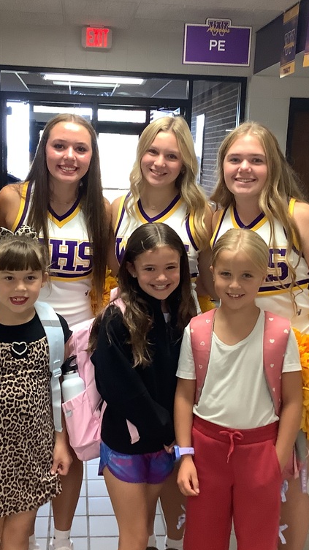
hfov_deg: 25.9
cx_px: 134
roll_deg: -1.4
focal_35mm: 46
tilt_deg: -9.0
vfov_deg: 44.6
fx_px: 670
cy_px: 276
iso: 200
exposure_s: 1/50
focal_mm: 3.3
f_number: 2.4
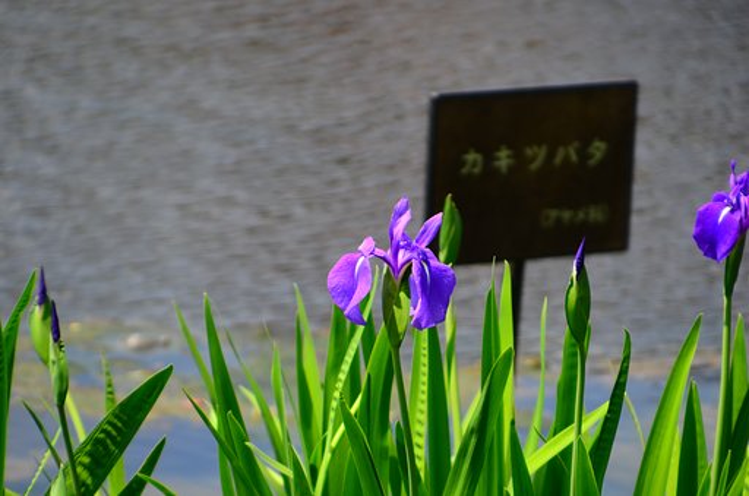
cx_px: 374
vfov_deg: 3.0
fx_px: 9342
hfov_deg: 4.6
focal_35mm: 450
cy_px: 248
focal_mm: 300
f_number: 6.3
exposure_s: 1/320
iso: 160
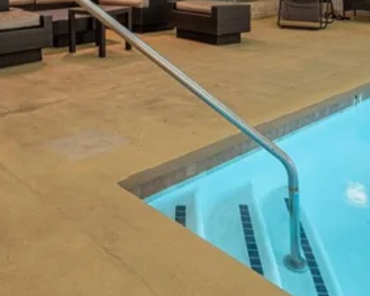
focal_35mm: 39
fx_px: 427
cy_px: -43
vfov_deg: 32.7
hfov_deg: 46.3
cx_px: 128
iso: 100
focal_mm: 14
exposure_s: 1
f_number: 10
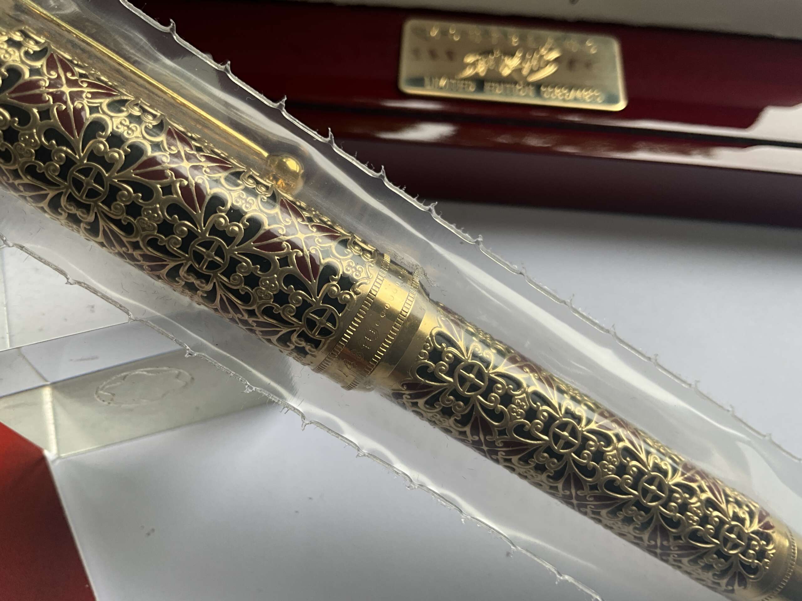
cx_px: 401
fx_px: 672
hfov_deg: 61.7
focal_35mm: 29
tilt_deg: -63.9
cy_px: 300
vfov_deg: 48.2
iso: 25
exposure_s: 1/122
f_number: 1.8
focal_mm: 3
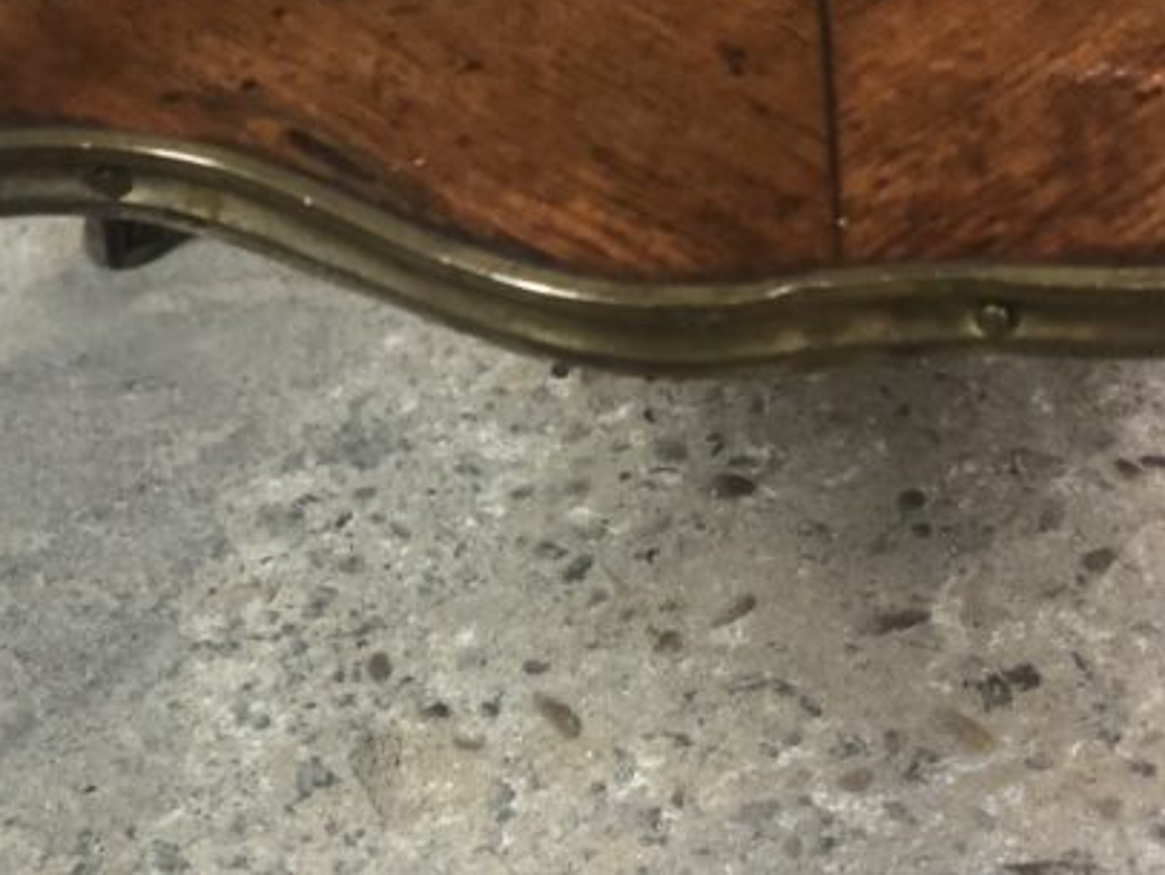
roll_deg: +2.1
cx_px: 935
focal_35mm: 131
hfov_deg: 15.0
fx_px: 4411
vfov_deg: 11.3
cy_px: 602
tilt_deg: -39.9
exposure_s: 1/33
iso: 125
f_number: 2.4
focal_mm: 6
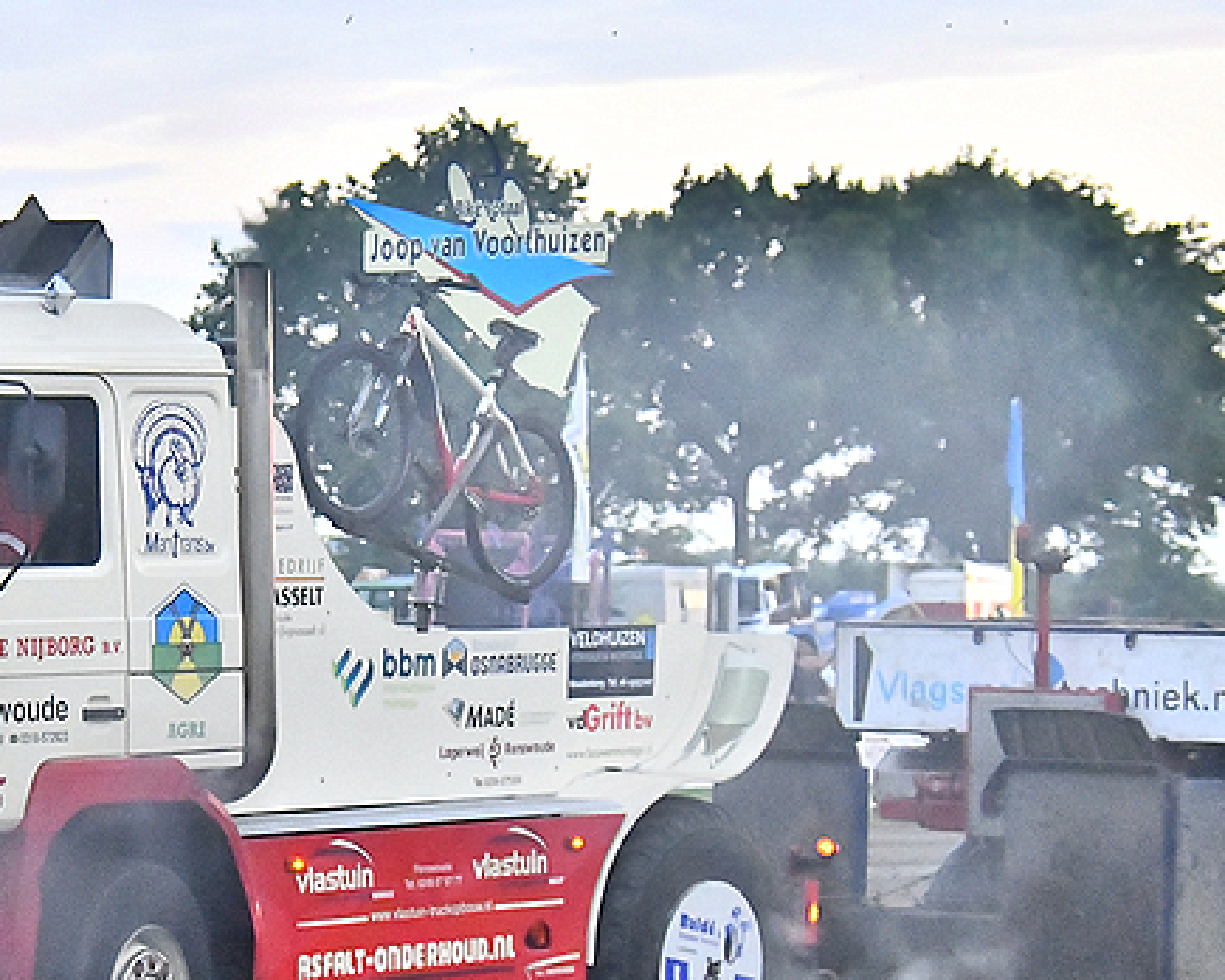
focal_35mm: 176
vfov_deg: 8.8
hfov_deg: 10.9
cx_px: 155
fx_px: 6381
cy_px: 666
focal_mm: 68
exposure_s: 1/500
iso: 8000
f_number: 5.6
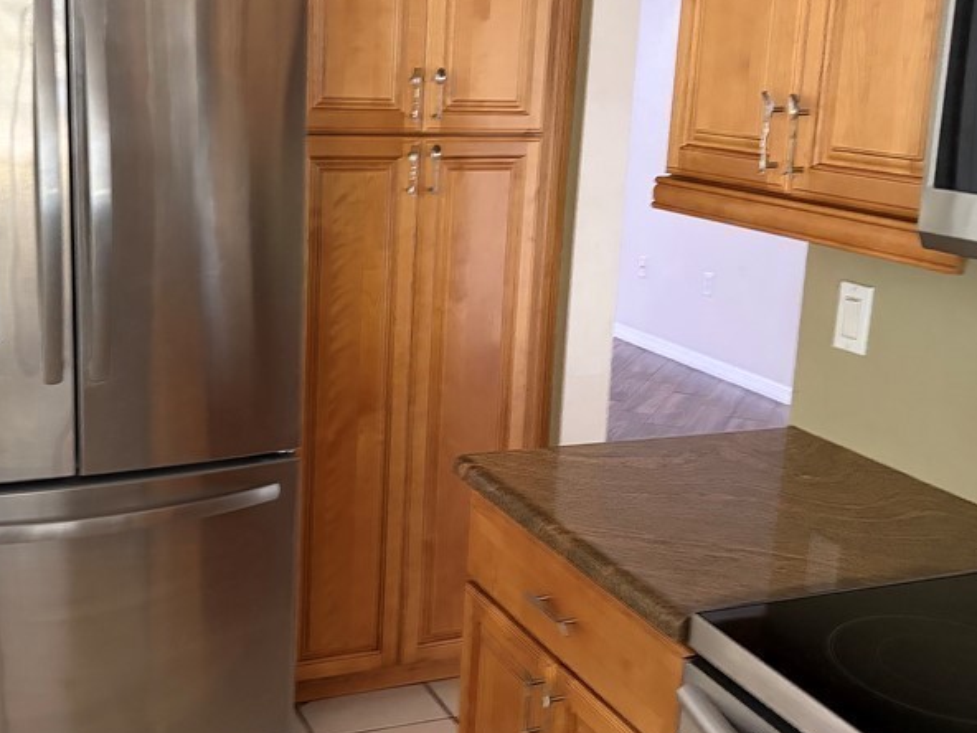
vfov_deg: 32.2
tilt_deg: -11.4
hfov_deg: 41.7
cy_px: 332
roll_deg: -2.5
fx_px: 1270
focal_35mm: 45
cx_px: 355
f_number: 1.6
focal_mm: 5.96
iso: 500
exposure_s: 1/40
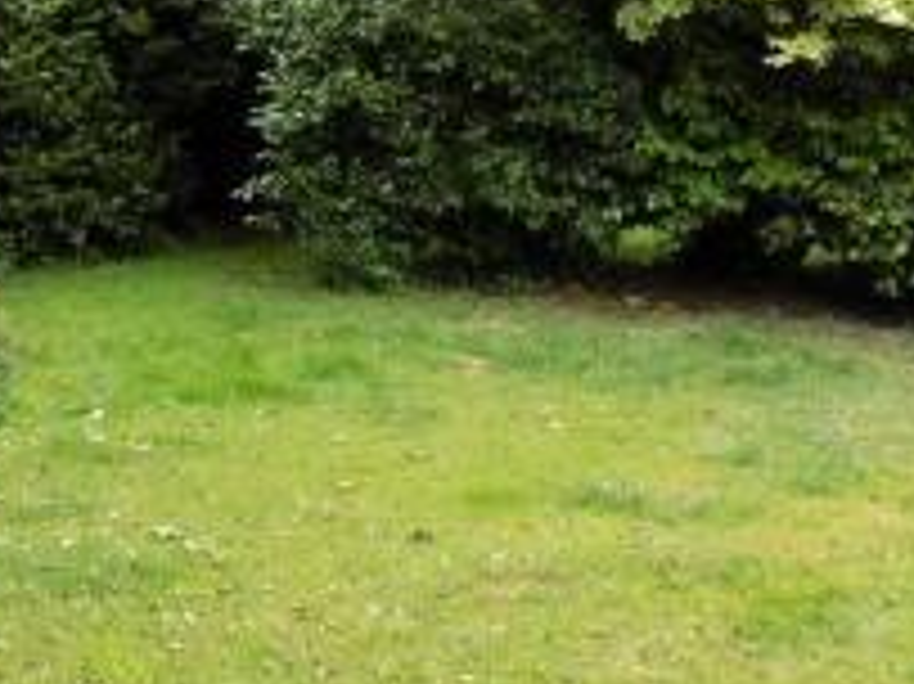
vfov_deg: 22.2
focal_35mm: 66
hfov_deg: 29.4
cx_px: 452
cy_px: 277
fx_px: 1742
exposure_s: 1/40
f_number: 3.1
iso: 80
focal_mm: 4
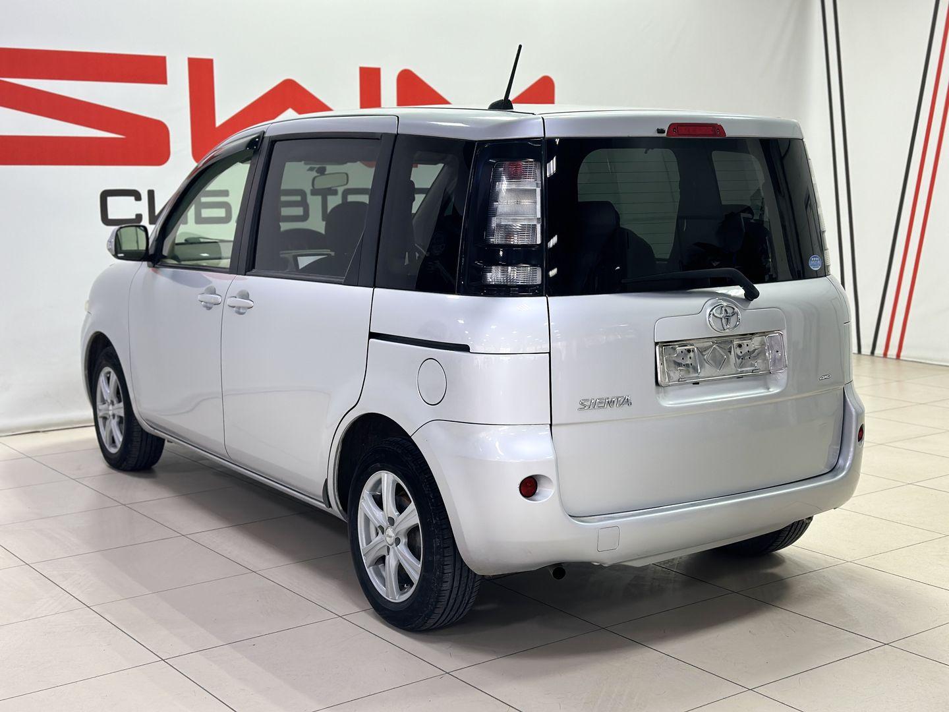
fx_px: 1316
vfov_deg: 30.3
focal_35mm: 48
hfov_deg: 39.7
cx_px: 474
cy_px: 356
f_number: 1.78
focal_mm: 6.86
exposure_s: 1/100
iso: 125
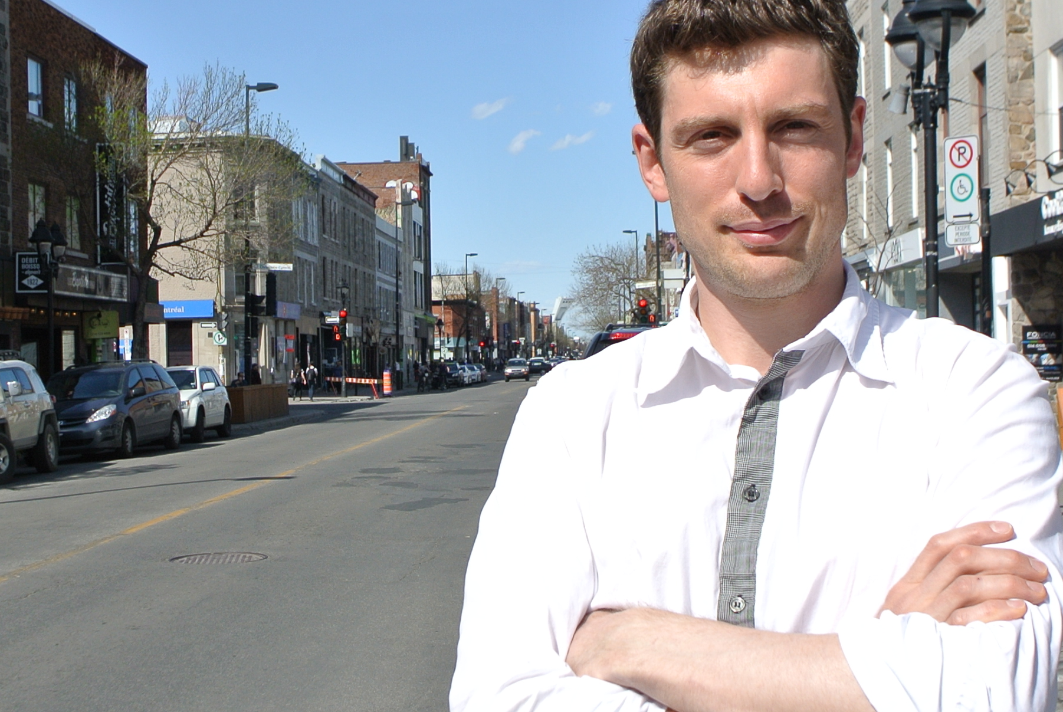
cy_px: 369
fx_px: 1715
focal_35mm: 58
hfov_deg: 34.4
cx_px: 467
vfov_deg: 23.5
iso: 100
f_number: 5.6
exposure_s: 1/500
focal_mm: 10
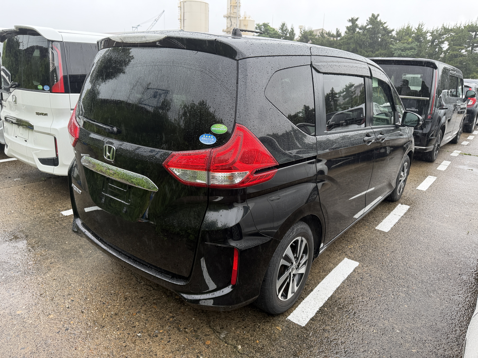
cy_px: 179
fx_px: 331
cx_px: 239
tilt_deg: -18.0
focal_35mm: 24
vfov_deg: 56.8
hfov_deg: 71.6
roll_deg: -0.6
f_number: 1.78
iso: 80
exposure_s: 1/224
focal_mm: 6.76
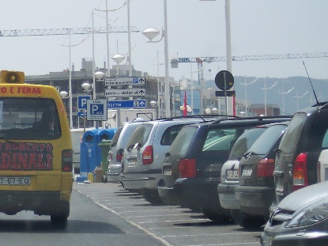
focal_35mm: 220
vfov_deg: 6.7
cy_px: 112
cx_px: 33
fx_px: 2084
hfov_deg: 9.0
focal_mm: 24
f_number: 4.8
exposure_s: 1/700
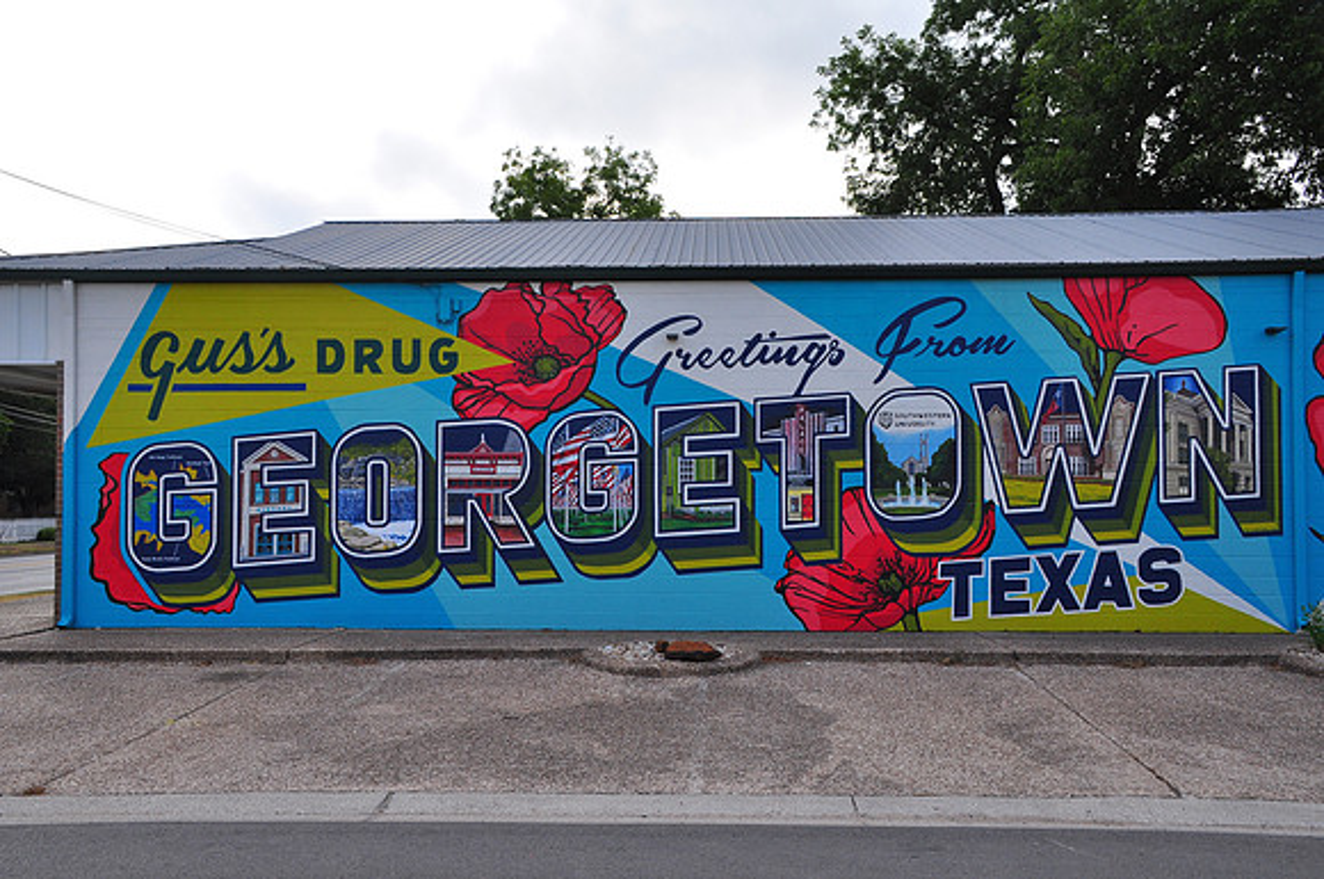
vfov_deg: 34.1
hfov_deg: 49.6
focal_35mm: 39
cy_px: 440
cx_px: 662
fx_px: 1432
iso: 200
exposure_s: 1/200
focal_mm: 26
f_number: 11
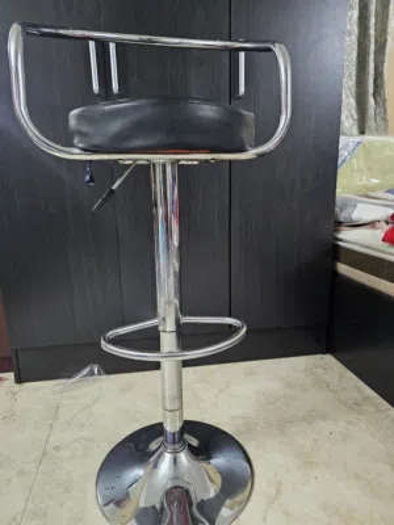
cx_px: 197
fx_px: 349
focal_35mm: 23
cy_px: 262
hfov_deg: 58.9
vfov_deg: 73.9
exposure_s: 1/25
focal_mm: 6.3
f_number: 1.7
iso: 800
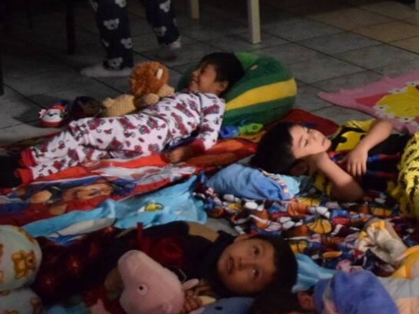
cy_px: -48
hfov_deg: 18.1
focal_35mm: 102
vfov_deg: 14.1
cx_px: 536
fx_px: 1234
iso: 6400
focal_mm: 24
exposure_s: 1/40
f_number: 4
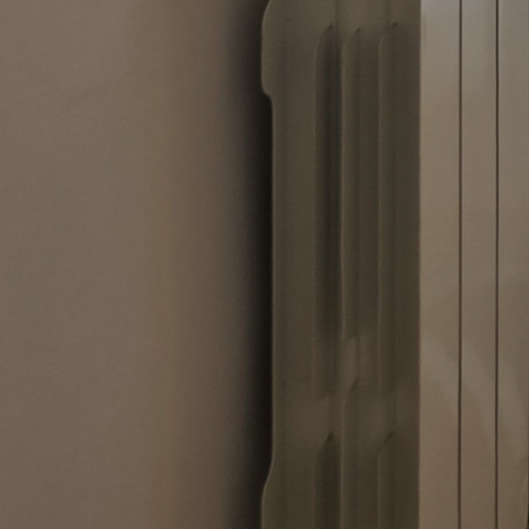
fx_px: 2057
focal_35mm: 119
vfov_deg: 12.6
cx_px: 1408
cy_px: -587
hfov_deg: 11.3
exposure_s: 1/118
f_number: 1.7
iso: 12
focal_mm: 6.3
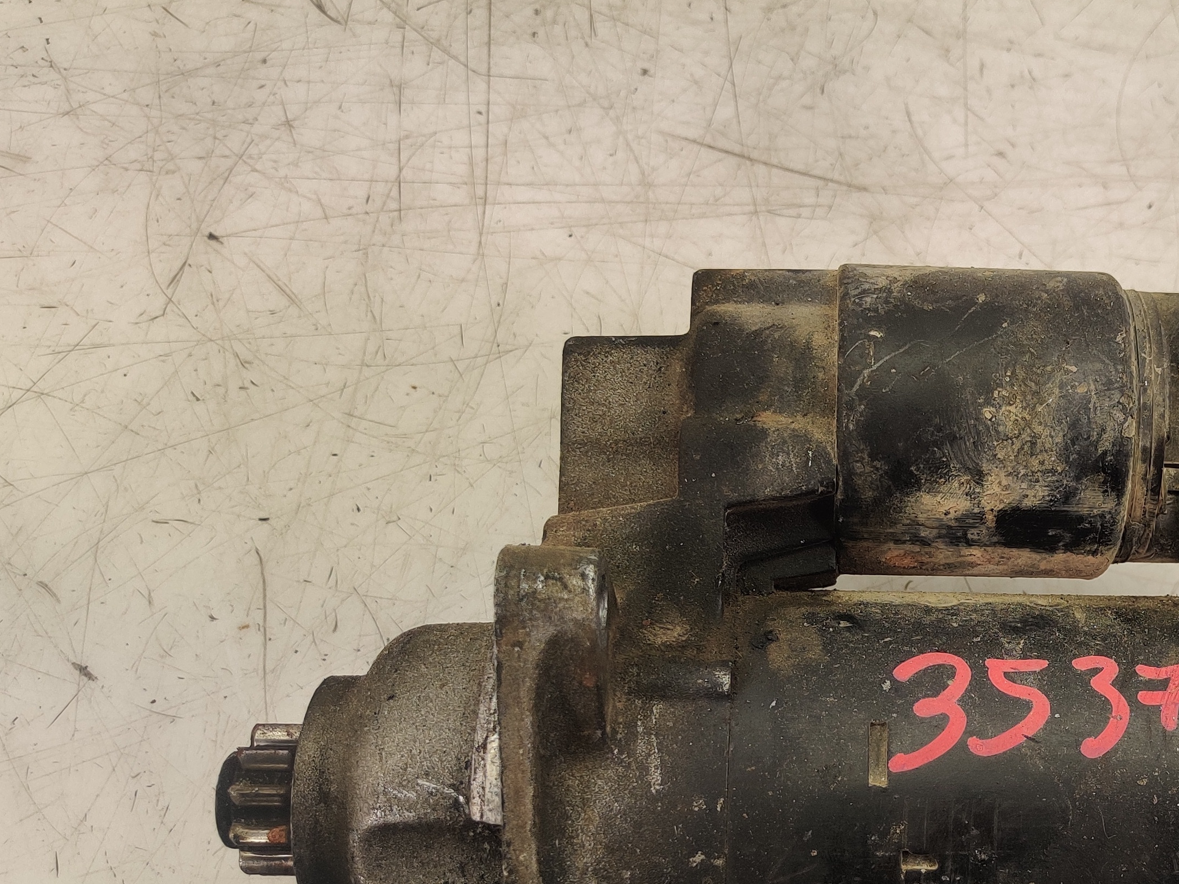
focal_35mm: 50
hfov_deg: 36.7
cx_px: 971
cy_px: 664
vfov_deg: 28.7
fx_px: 1703
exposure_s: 1/445
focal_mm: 4.75
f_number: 1.65
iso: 100
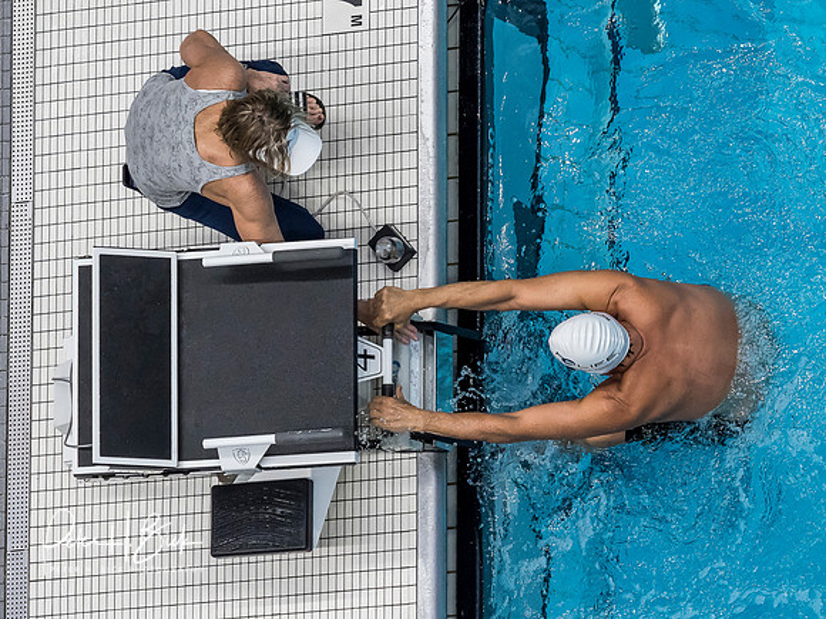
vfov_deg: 3.8
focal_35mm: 395
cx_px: 482
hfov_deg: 5.0
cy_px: 353
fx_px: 9418
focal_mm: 135
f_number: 2.8
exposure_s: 1/1000
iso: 2000
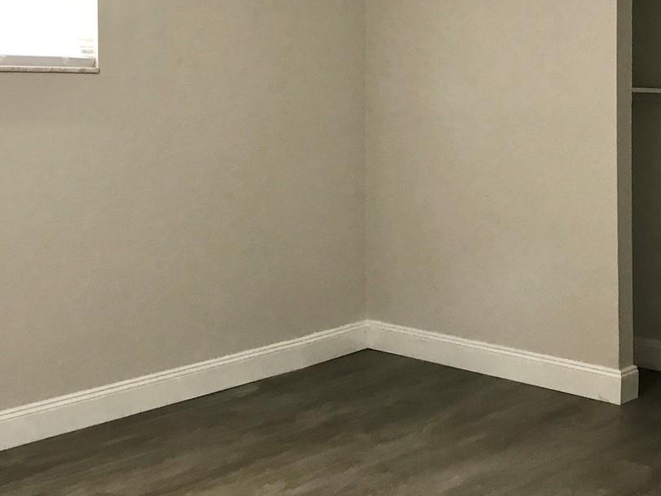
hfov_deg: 34.9
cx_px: 365
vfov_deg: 26.2
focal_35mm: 55
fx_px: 1050
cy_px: 119
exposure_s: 1/15
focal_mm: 3.99
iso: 40
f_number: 1.8
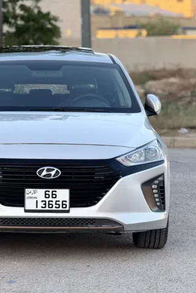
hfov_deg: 8.2
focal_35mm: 168
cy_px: 146
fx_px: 1371
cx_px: 48
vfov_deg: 12.2
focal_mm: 15.66
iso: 64
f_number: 2.8
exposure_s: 1/101
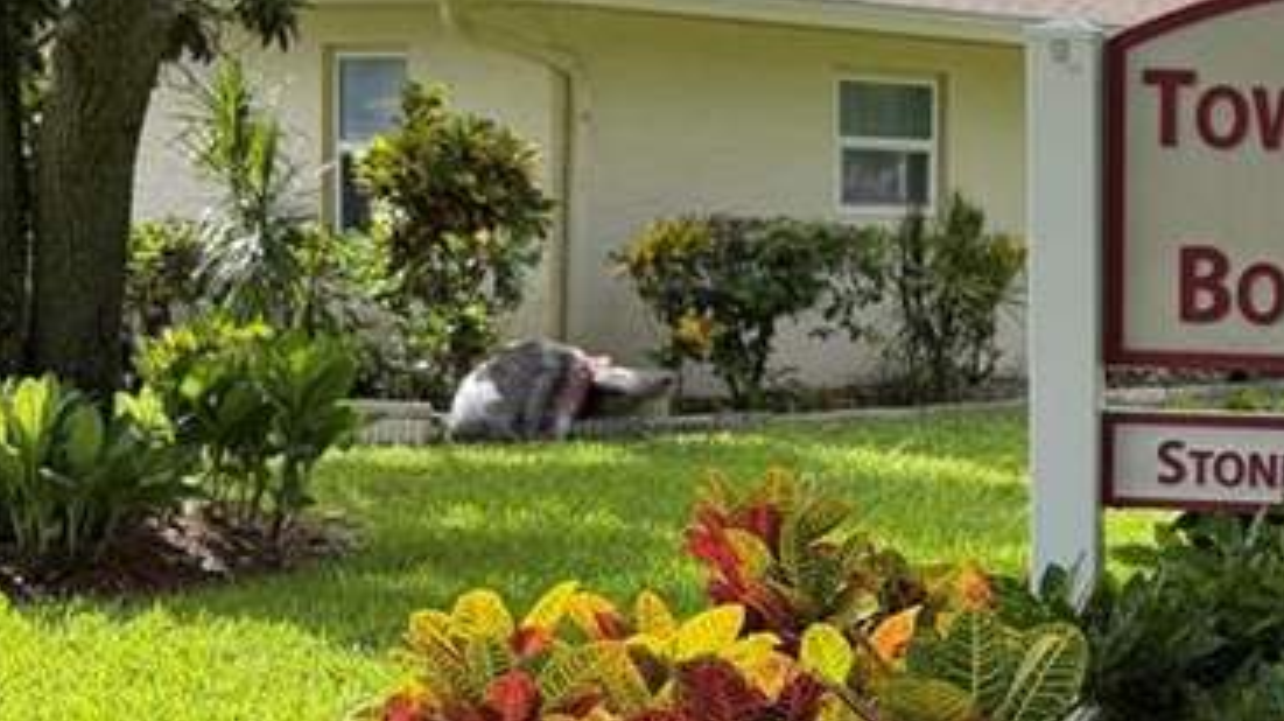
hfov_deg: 25.9
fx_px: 2586
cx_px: 1382
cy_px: 406
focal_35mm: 76
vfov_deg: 15.9
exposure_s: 1/1464
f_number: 1.78
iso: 100
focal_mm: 6.76
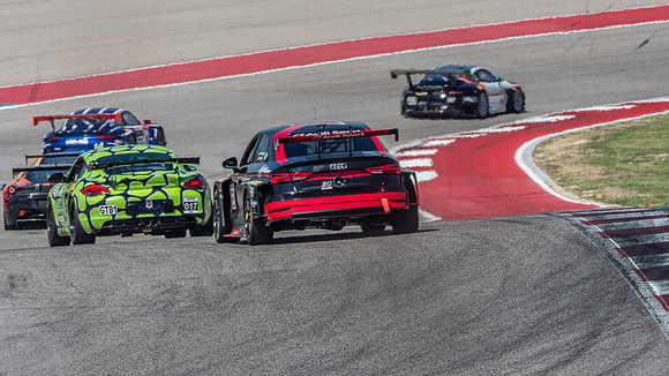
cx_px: 334
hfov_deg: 3.3
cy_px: 162
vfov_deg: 1.9
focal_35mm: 655
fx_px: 11613
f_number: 14
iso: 200
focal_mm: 300
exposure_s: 1/250
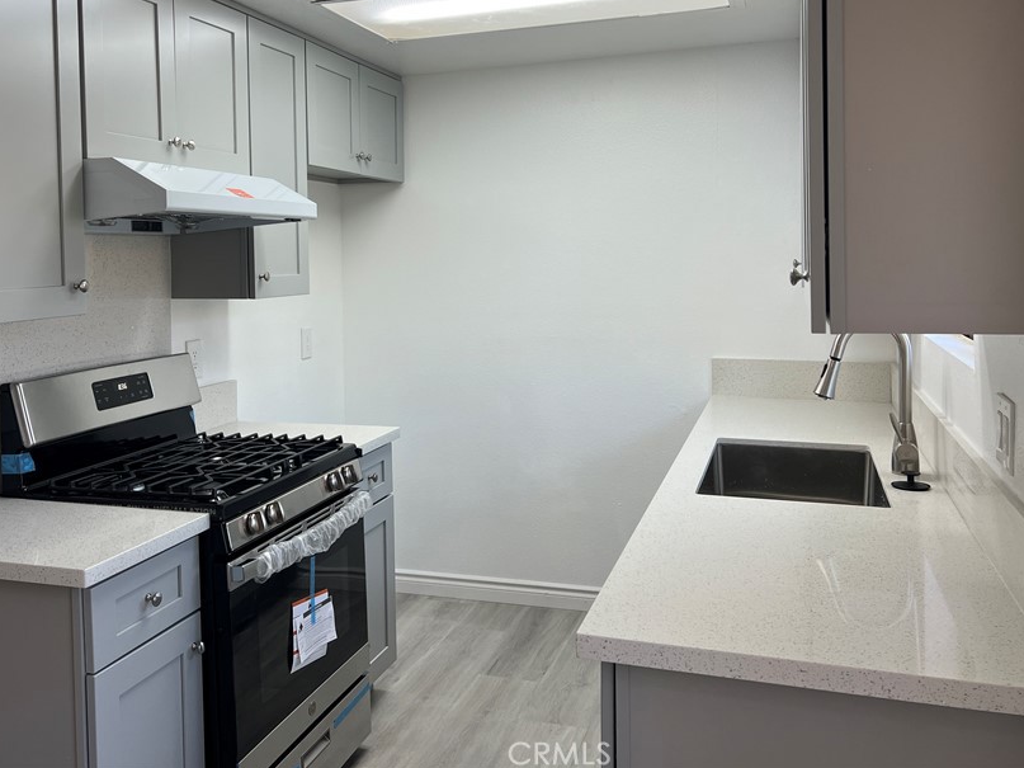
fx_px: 976
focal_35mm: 33
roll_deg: +2.0
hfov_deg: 55.2
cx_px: 439
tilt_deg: -1.6
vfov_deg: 42.6
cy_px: 284
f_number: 1.5
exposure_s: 1/151
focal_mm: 5.7
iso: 32
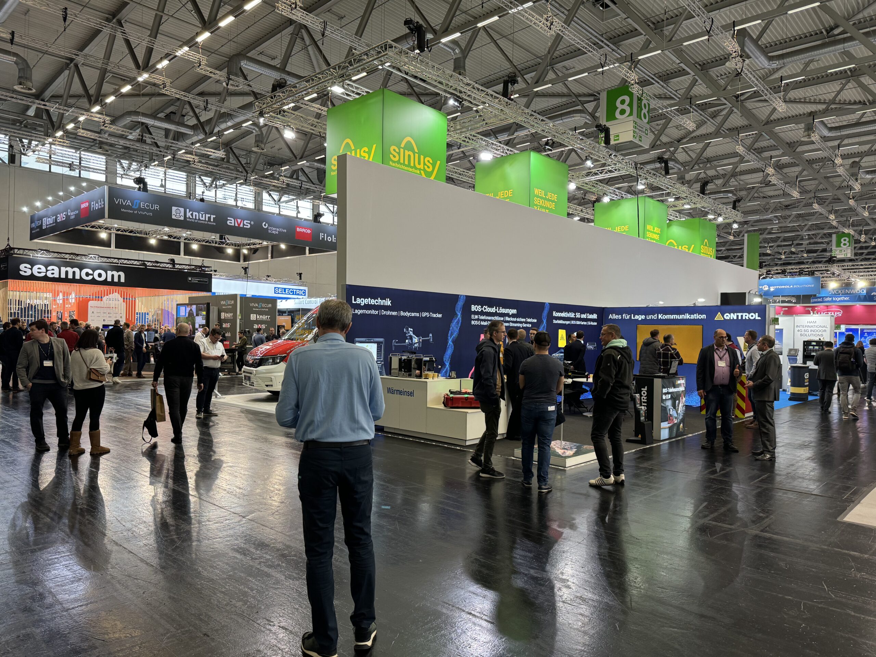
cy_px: 328
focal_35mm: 24
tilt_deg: +0.0
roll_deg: -0.7
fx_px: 607
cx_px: 438
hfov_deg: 71.6
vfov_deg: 56.8
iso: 160
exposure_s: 1/100
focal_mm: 6.86
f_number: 1.78
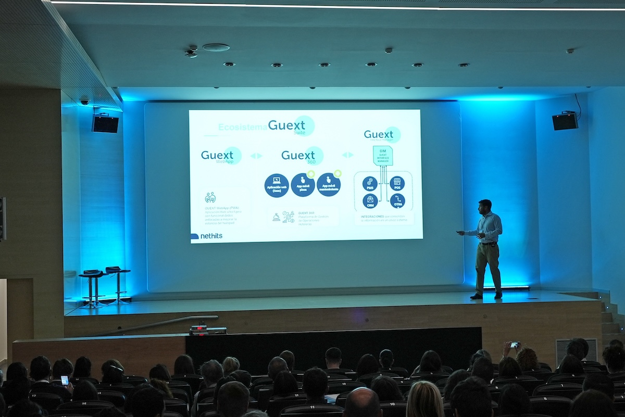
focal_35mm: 52
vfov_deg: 26.0
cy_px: 208
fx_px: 903
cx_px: 312
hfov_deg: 38.2
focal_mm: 35
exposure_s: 1/40
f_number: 4
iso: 800
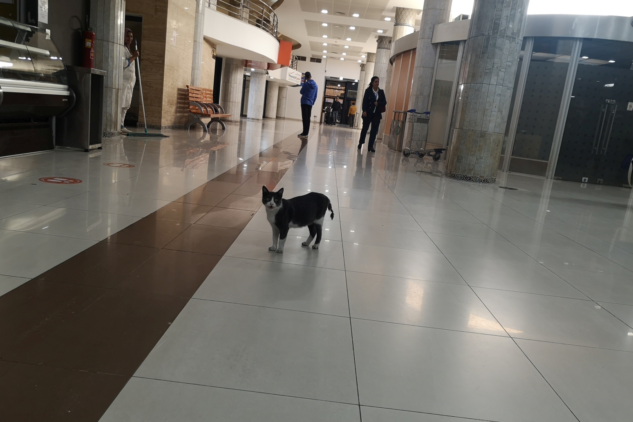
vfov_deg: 44.9
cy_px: 228
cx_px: 311
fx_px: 510
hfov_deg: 63.6
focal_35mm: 29
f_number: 1.8
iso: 80
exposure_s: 1/50
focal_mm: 3.95
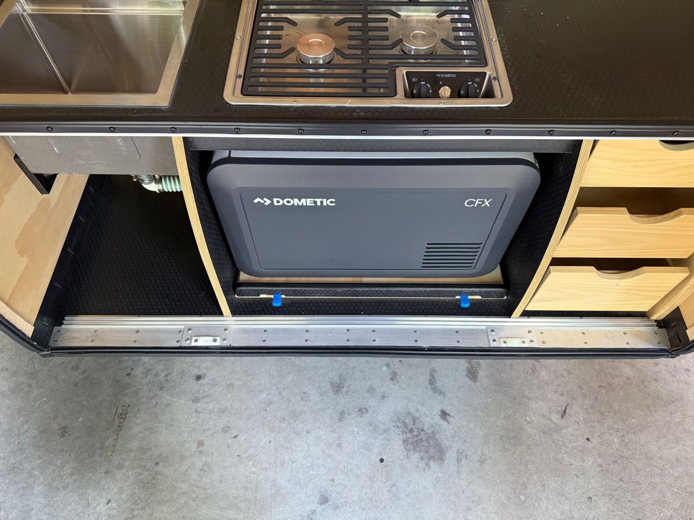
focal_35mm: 24
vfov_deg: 56.8
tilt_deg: -56.6
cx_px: 347
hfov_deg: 71.6
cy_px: 260
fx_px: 481
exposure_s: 1/60
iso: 250
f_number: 1.78
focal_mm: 6.76
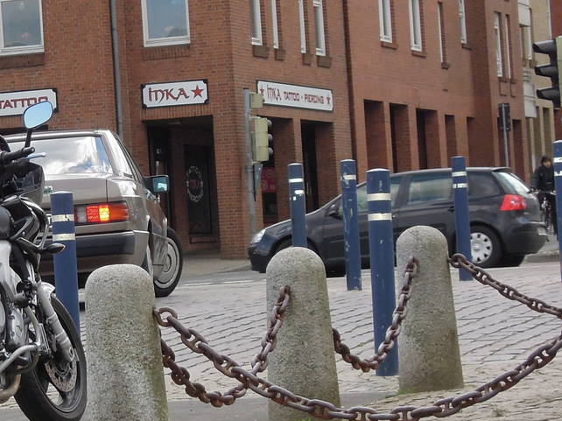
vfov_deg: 8.2
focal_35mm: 180
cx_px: -16
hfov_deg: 10.9
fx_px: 2921
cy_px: 189
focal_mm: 13.8
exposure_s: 1/500
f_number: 4.7
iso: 160
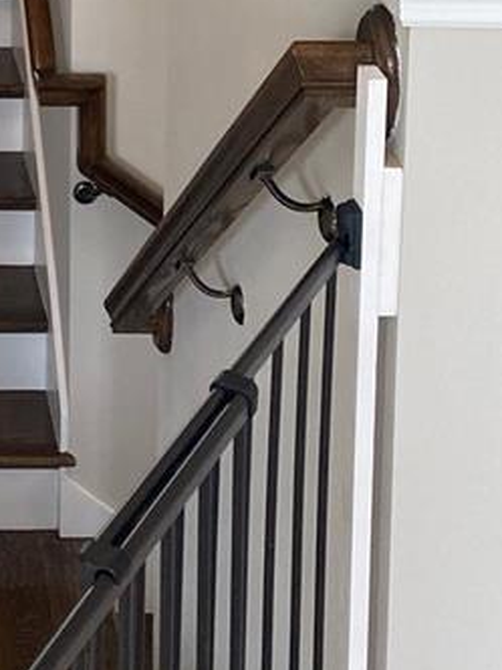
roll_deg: +1.0
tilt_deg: -7.4
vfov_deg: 18.4
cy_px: -353
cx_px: -238
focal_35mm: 94
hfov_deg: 14.7
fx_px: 1818
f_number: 1.8
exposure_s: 1/120
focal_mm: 4.25
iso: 125
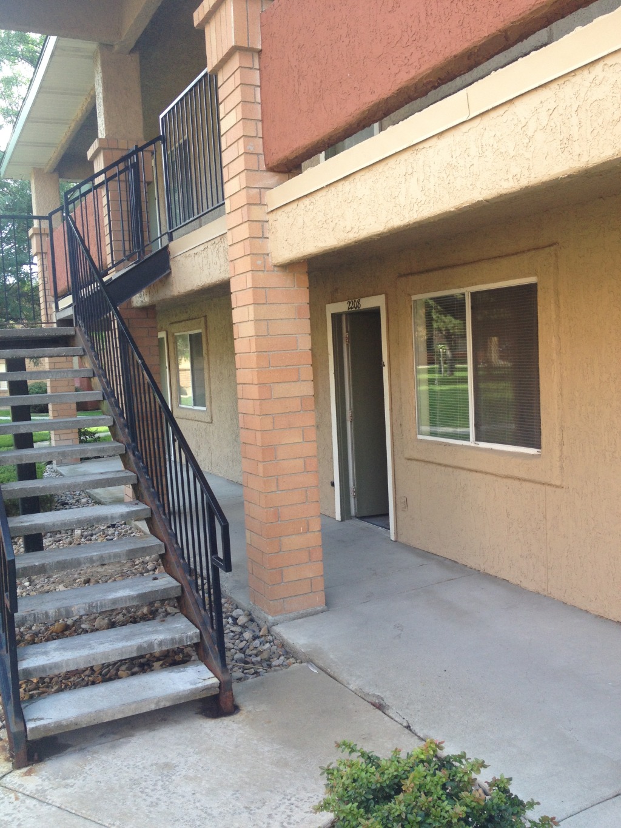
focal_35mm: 35
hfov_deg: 40.7
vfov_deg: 52.6
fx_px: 837
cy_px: 414
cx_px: 310
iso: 64
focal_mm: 4.28
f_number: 2.4
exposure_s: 1/120
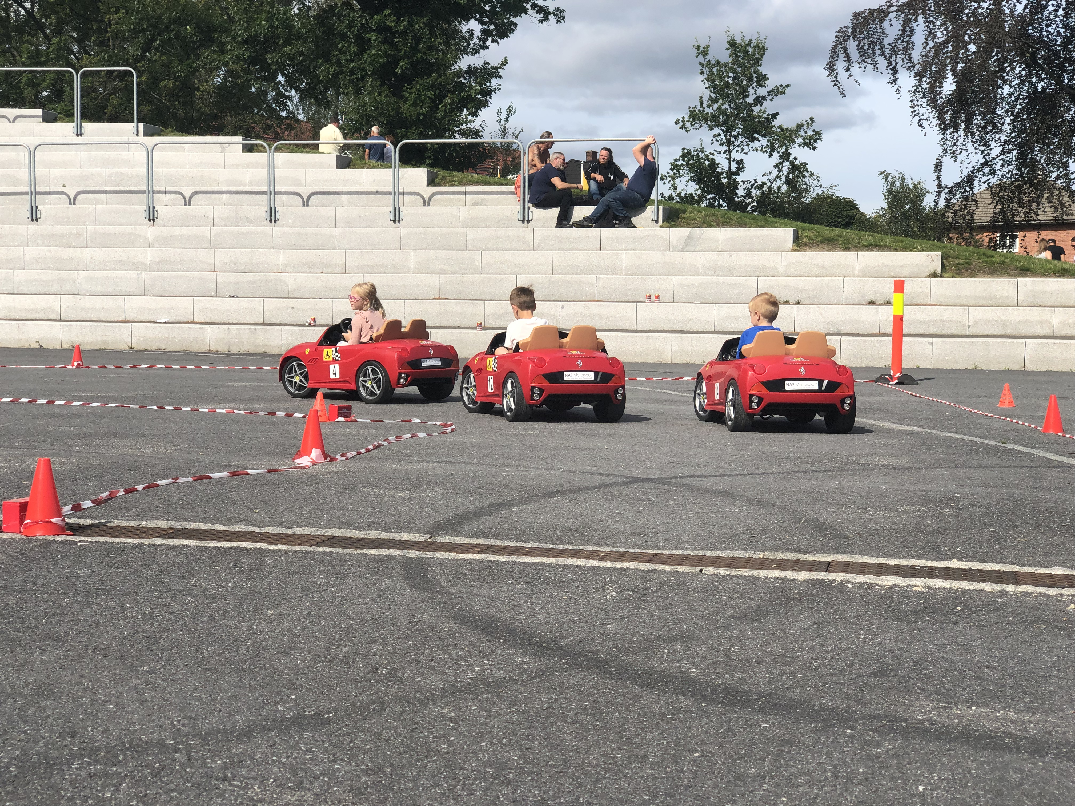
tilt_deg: -2.8
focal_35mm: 52
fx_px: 1615
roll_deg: +1.4
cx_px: 538
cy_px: 403
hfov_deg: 36.8
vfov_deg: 28.0
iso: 16
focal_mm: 6
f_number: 2.4
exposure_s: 1/1372
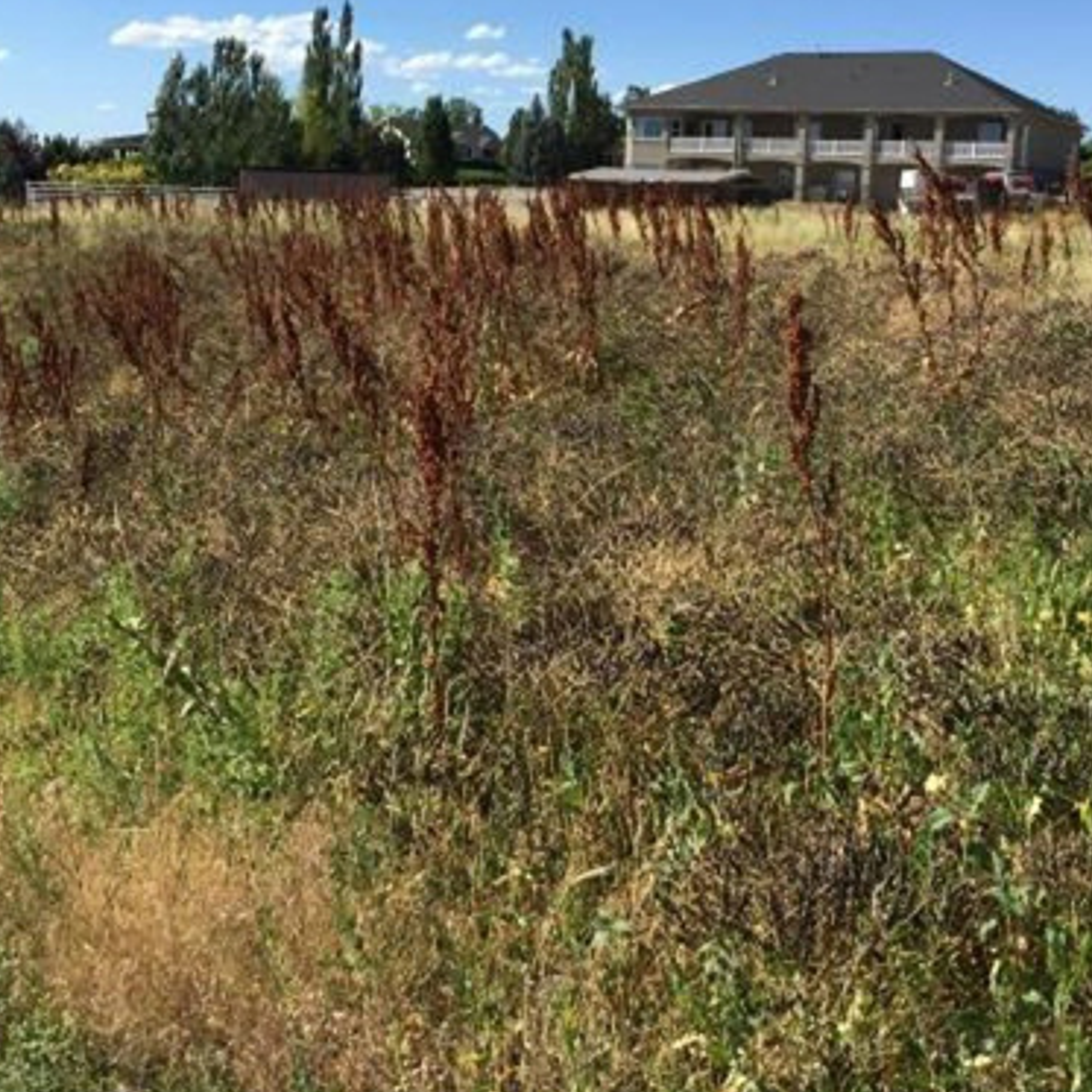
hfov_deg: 38.3
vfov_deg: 38.3
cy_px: 480
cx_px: 612
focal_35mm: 44
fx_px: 1570
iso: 32
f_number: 2.2
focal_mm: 4.15
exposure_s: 1/1721
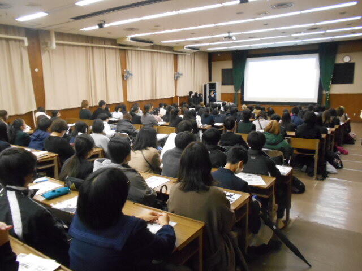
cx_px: 181
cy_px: 136
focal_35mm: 26
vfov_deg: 53.1
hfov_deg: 67.3
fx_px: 272
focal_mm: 4.6
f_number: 3.2
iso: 800
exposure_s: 1/30
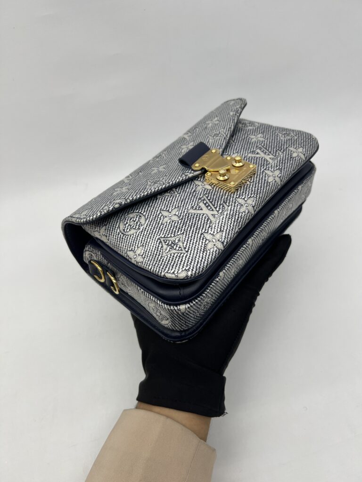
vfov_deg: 67.3
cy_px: 241
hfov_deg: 53.1
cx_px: 181
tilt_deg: -47.6
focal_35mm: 26
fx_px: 363
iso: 40
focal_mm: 5.7
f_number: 1.5
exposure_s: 1/192
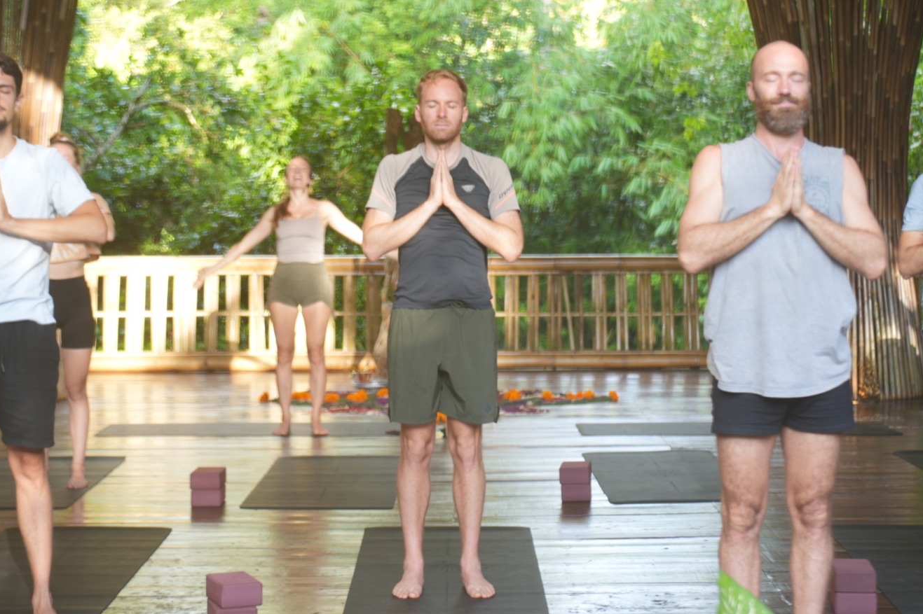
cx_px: 445
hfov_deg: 24.8
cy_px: 206
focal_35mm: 82
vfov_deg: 16.6
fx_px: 2101
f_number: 2.8
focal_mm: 60
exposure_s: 1/50
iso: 100
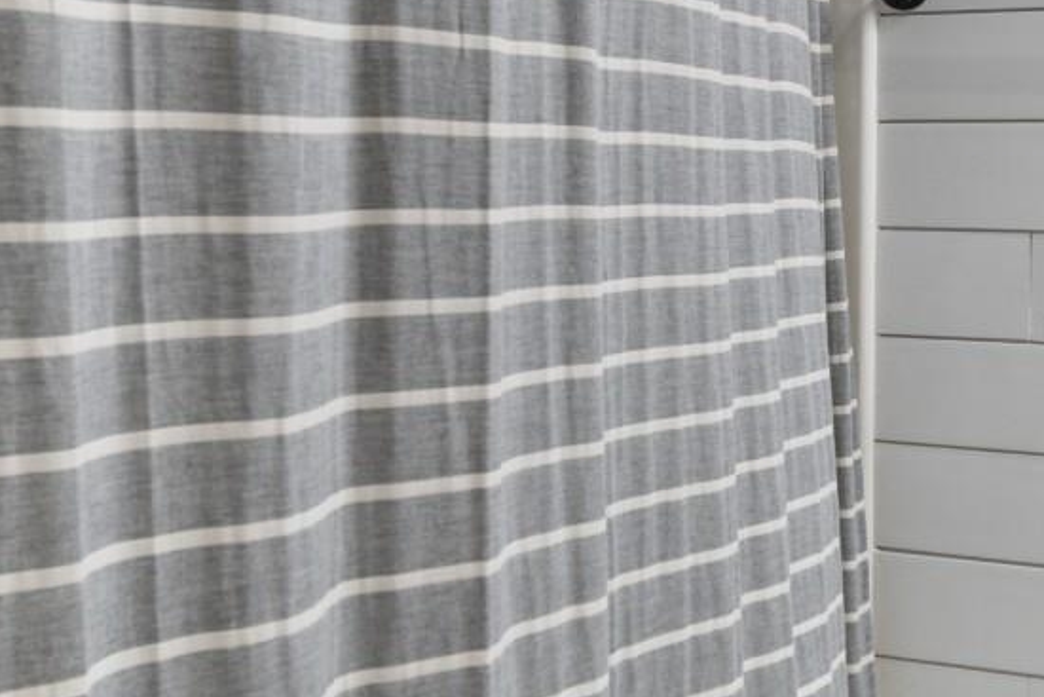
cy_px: 148
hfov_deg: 36.3
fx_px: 1537
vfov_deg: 25.1
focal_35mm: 53
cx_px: 824
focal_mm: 12
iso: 100
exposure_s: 1/10
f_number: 4.8
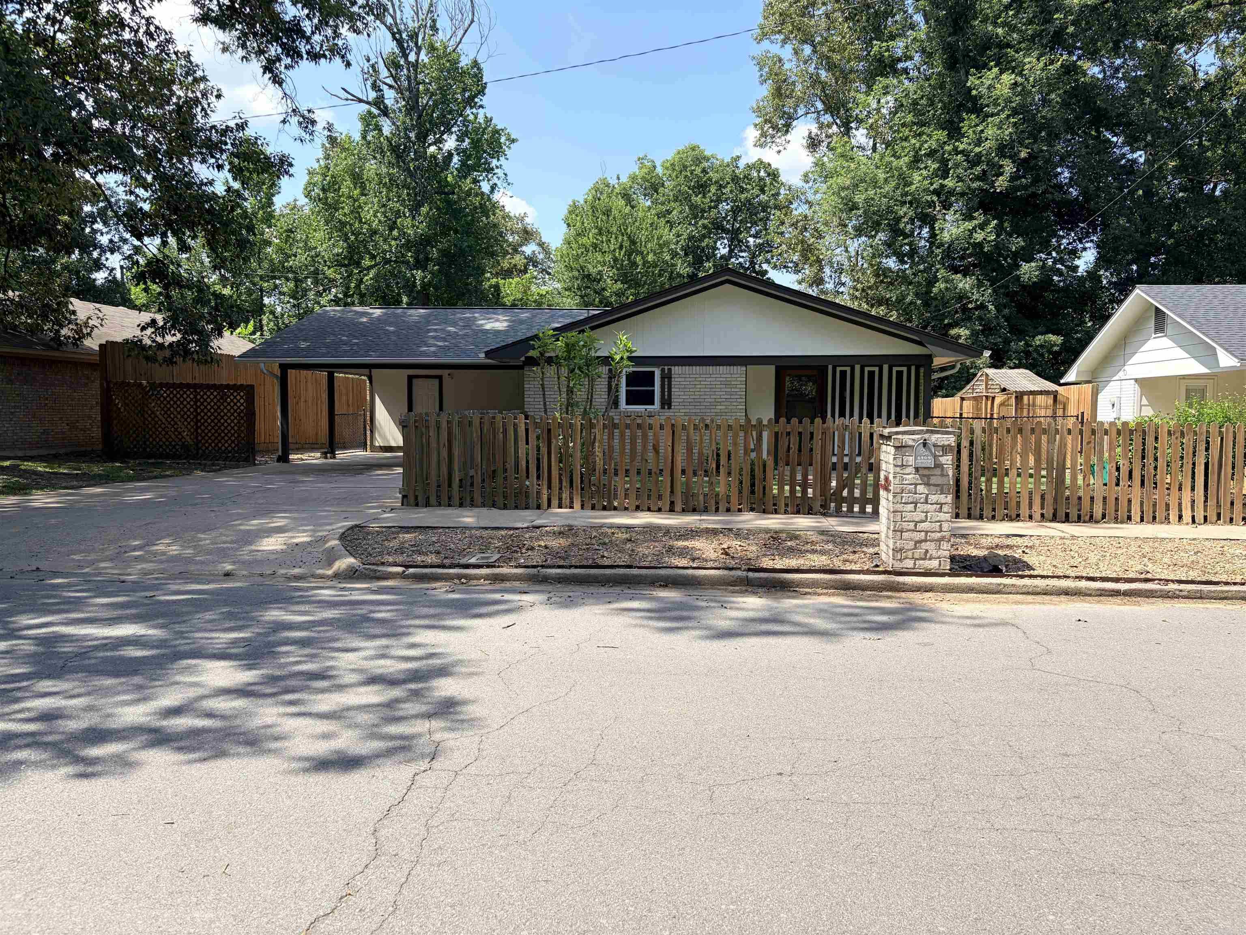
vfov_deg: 53.1
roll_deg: +0.2
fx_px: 936
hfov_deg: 67.3
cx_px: 623
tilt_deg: -3.2
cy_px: 468
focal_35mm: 26
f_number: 1.6
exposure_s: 1/1953
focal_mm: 5.96
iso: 50
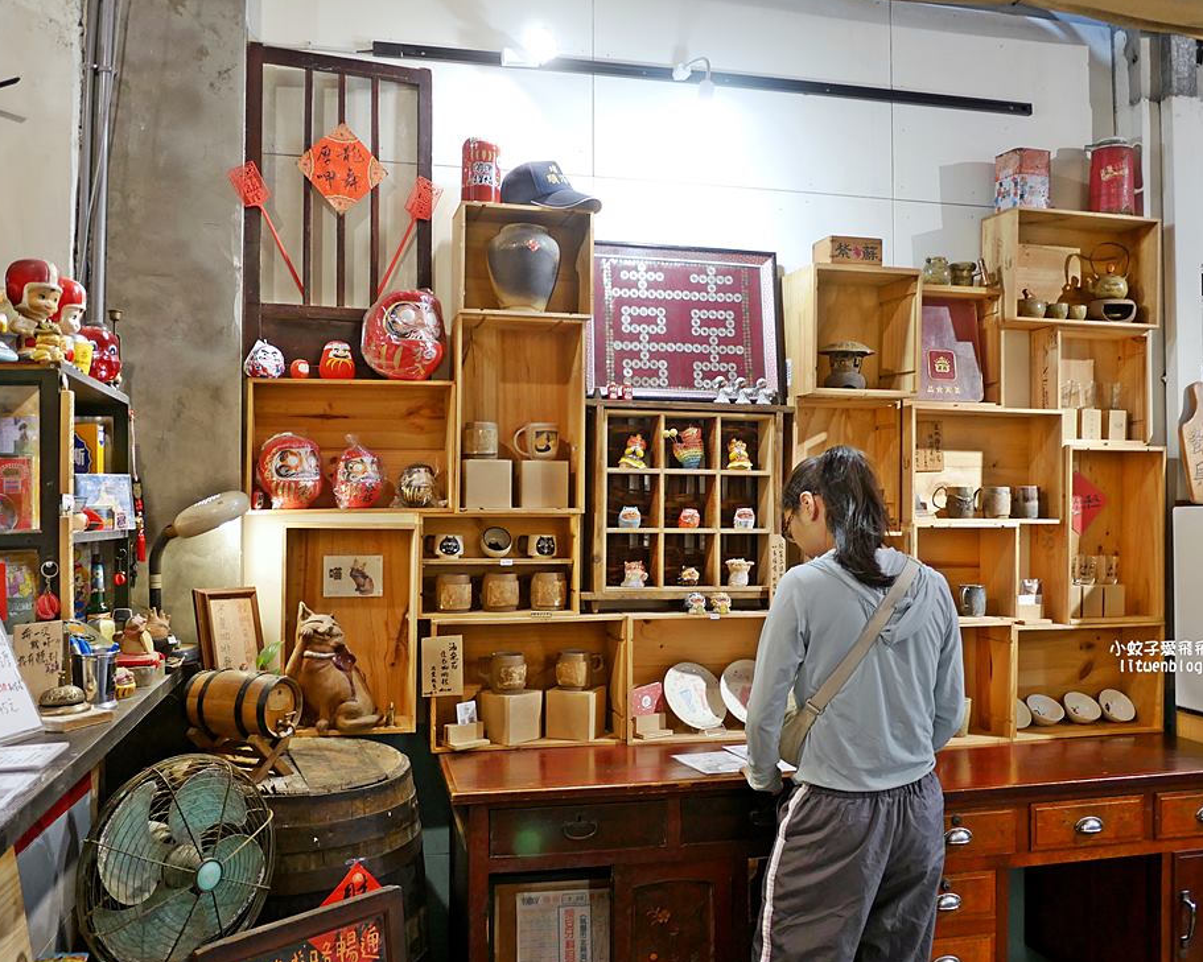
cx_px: 621
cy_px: 482
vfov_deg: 48.5
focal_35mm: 30
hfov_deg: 58.8
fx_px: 1068
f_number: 2.5
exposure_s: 1/60
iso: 500
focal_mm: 14
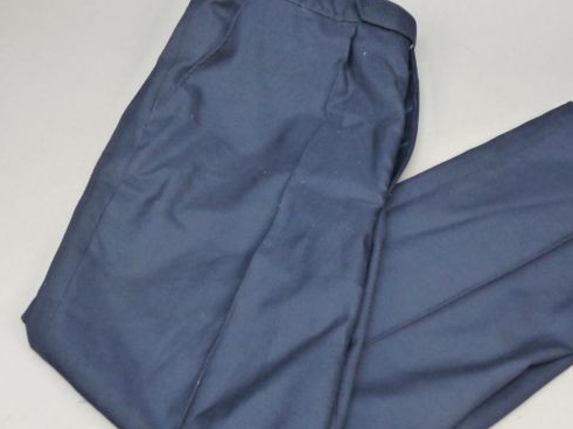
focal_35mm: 44
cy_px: 263
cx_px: 365
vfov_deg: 32.7
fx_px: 728
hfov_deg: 42.6
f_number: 2.8
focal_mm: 4.8
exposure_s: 1/30
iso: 400
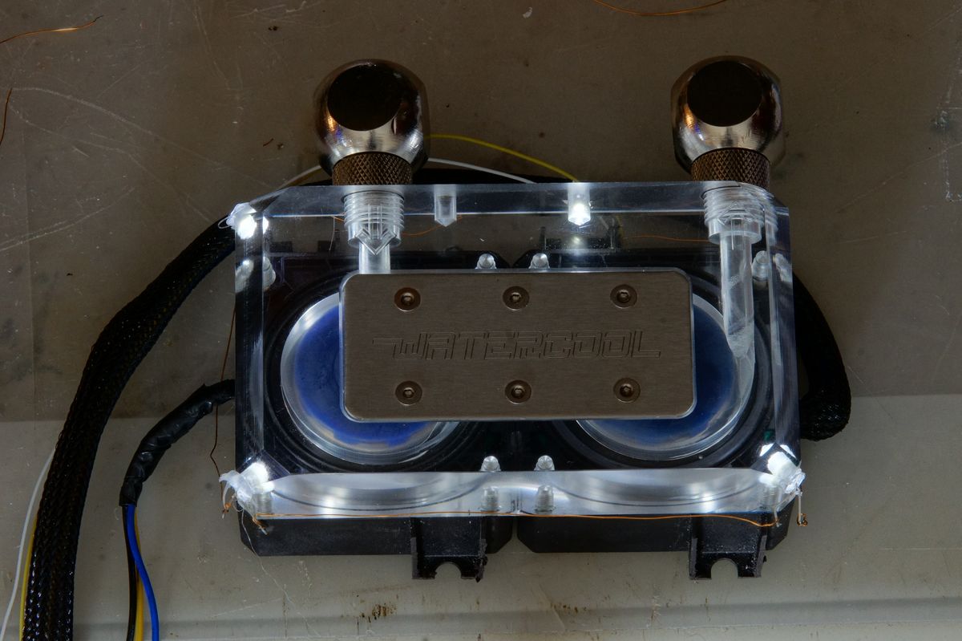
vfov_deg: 8.7
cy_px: 320
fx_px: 4207
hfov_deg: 13.0
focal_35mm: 158
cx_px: 481
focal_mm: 105
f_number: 20
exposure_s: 2.5
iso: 800
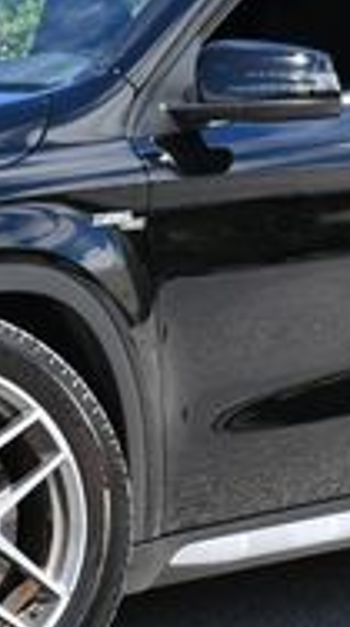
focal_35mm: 229
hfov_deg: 5.3
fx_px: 3799
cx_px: -87
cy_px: 177
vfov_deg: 9.4
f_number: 8
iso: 200
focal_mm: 32
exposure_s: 1/250
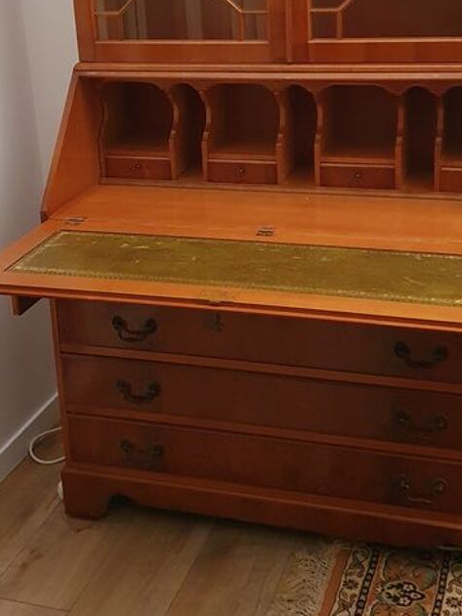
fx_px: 978
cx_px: 222
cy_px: 177
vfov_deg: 34.4
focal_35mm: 55
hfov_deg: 26.6
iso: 400
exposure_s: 1/50
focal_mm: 4.32
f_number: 1.5
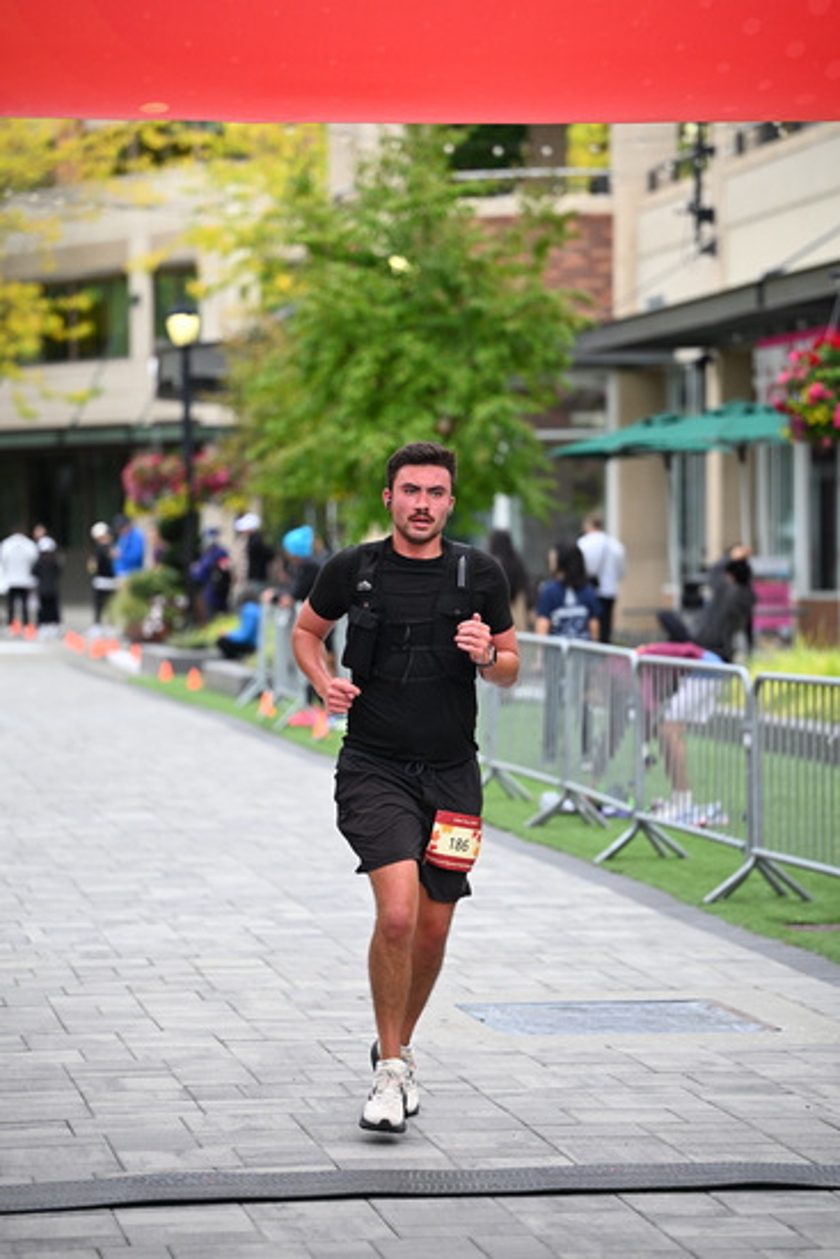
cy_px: 630
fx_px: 3847
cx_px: 420
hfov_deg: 12.5
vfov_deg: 18.6
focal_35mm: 110
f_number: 2.8
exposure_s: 1/2000
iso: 640
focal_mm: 110
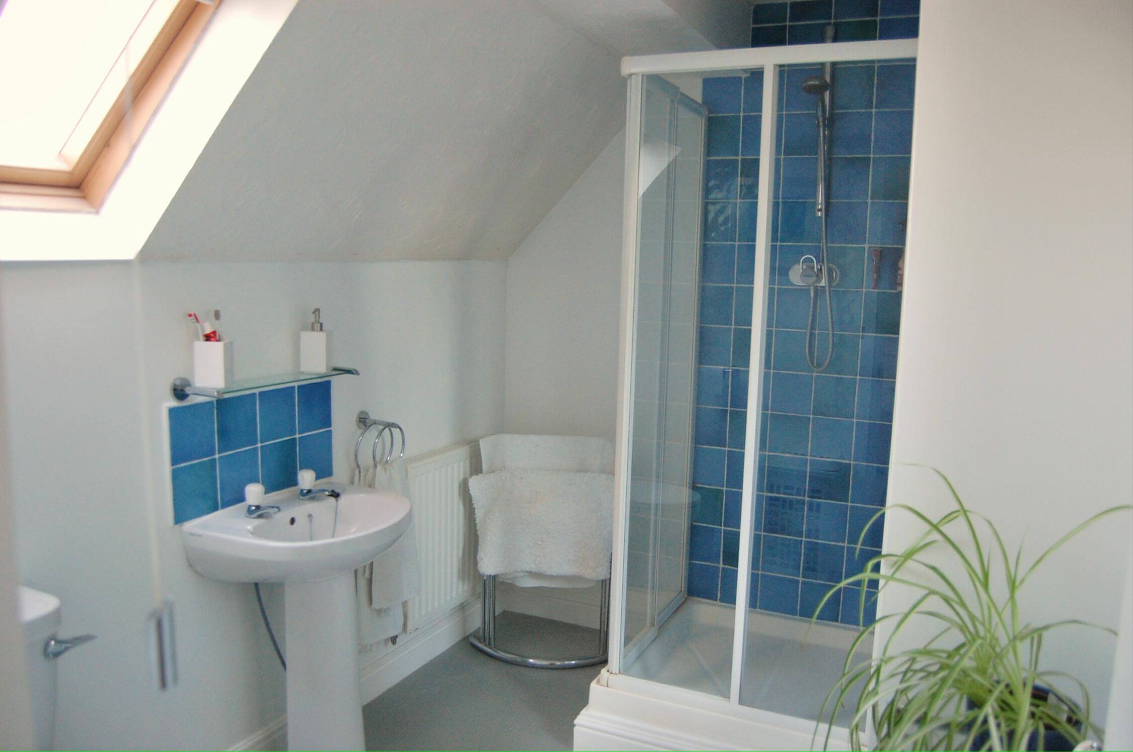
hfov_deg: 67.5
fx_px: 848
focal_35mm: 27
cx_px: 566
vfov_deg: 47.8
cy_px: 376
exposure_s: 1/25
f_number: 3.5
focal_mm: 18
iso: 800
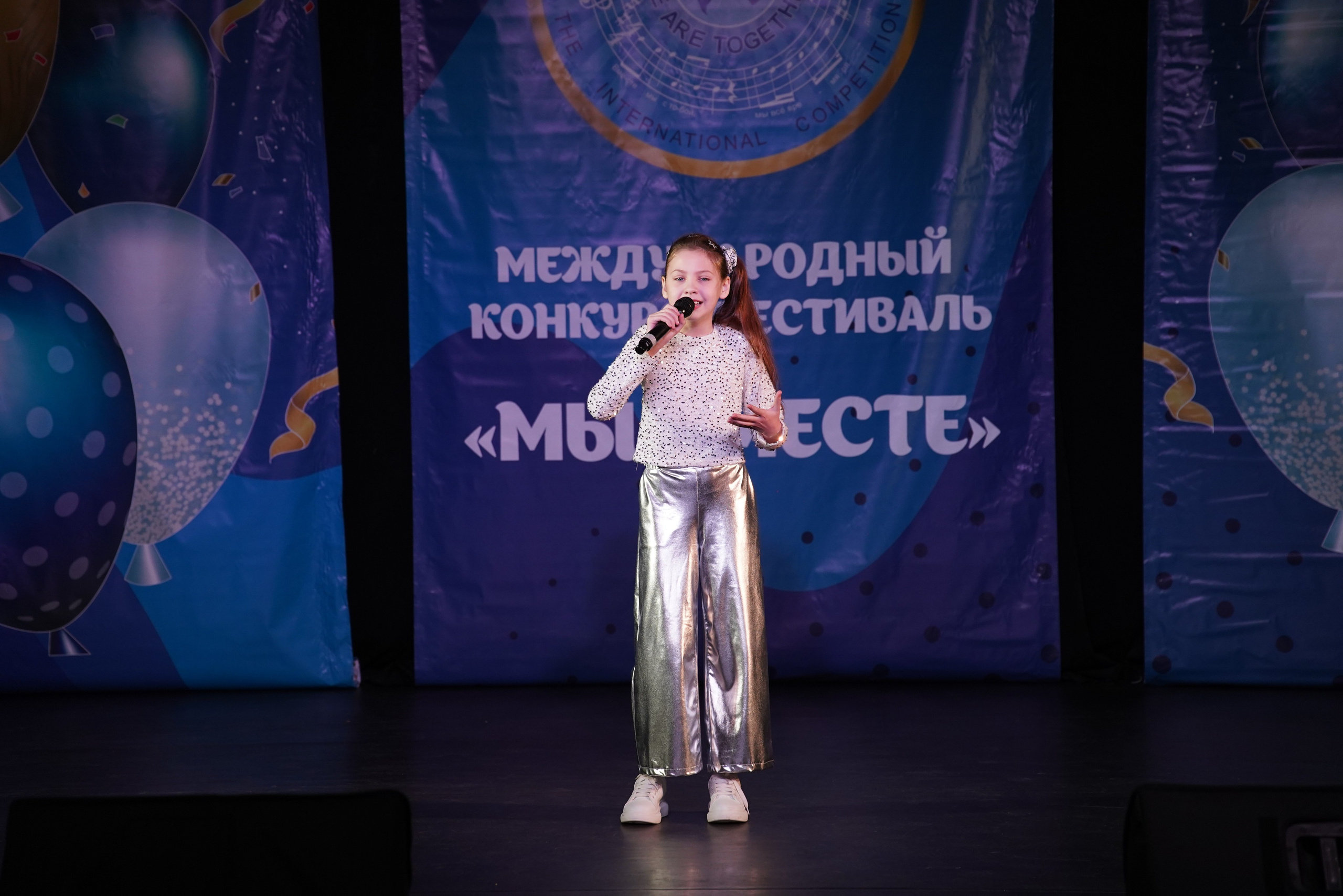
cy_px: 448
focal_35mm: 150
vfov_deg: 9.1
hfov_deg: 13.7
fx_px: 5596
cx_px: 672
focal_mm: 150
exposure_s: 1/400
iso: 1600
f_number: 4
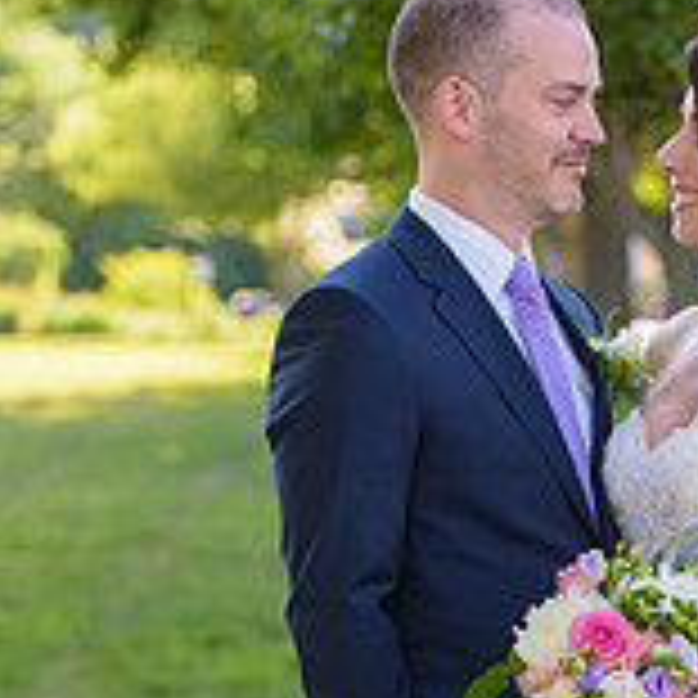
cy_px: 725
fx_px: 3947
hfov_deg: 10.0
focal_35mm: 173
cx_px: 671
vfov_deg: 10.0
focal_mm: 70
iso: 200
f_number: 3.2
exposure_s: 1/320
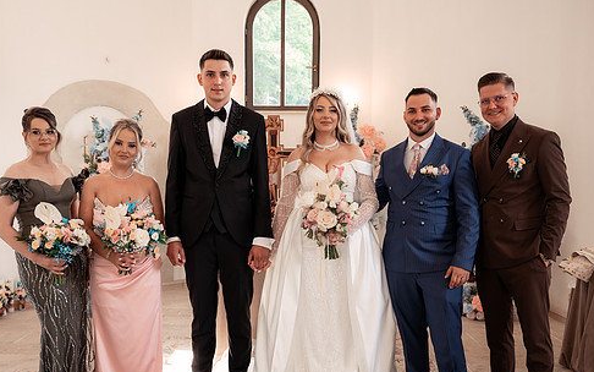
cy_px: 248
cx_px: 274
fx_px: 599
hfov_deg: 52.7
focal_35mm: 37
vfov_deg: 34.1
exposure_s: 1/200
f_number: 3.5
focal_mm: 28
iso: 1600
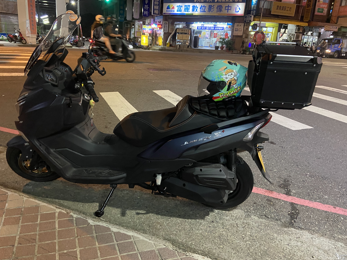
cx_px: 164
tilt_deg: -18.0
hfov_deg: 63.4
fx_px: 281
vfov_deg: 49.7
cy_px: 123
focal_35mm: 28
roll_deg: -3.7
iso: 800
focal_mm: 4.25
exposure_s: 1/30
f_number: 1.8
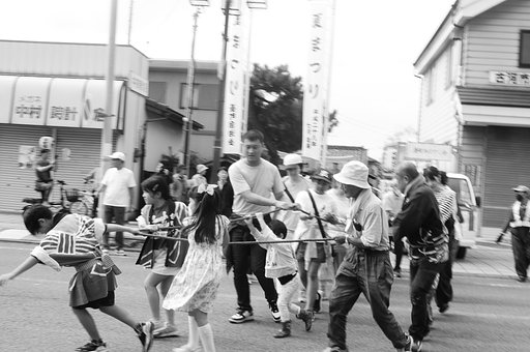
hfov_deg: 46.5
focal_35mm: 42
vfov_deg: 31.8
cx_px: 265
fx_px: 618
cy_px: 176
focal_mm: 28
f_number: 3.5
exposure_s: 1/60
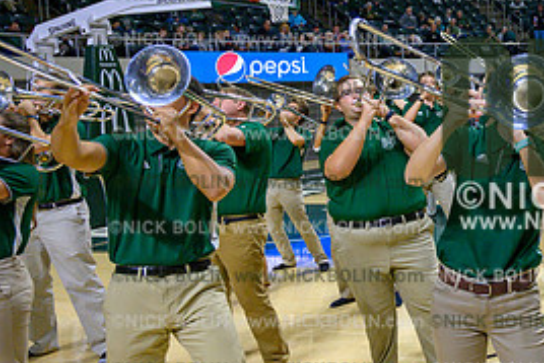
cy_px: 135
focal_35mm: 52
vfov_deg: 25.9
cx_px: 585
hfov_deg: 33.7
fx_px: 786
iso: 3200
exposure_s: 1/800
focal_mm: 24
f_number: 4.5
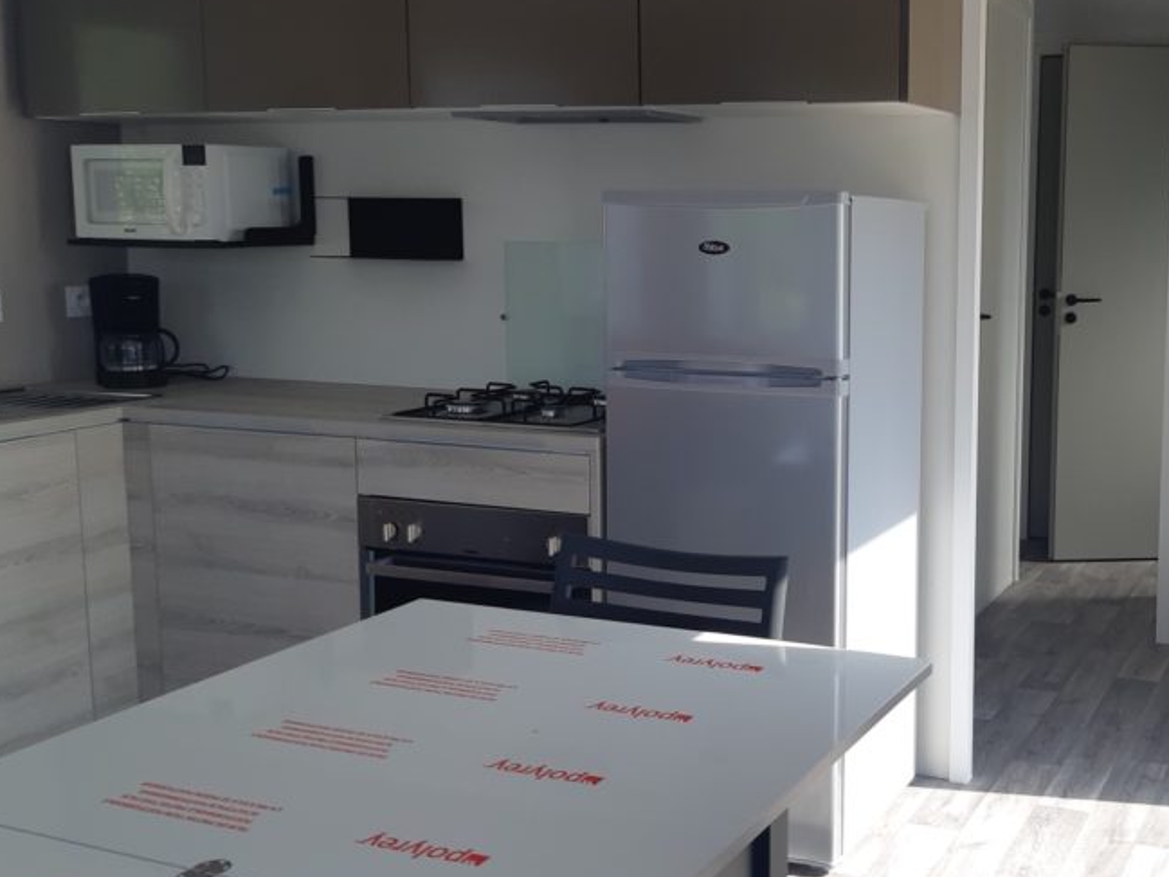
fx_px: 1385
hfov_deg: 44.2
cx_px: 886
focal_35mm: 41
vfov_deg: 35.1
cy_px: 407
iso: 40
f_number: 1.7
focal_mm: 3.93
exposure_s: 1/537
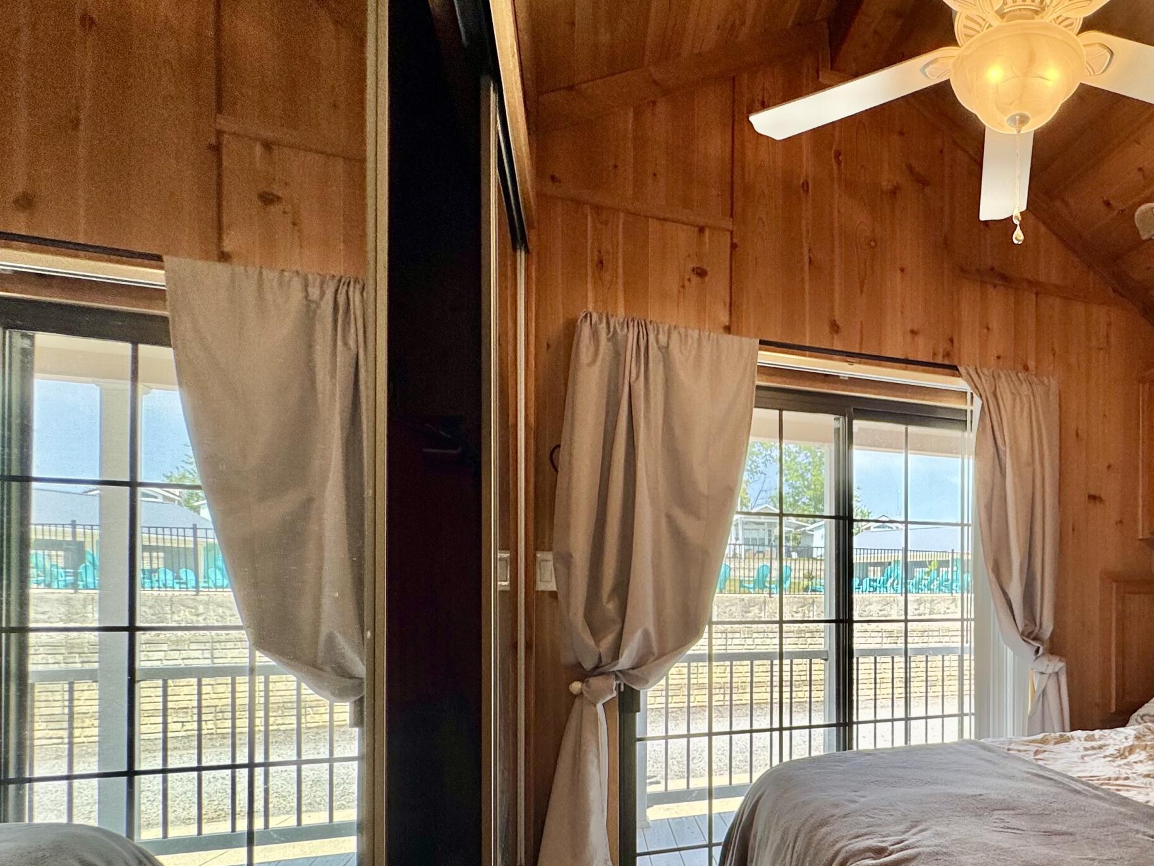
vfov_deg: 57.2
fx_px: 767
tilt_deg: -0.8
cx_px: 923
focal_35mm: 23
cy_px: 600
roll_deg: -0.6
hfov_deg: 67.1
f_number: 2.2
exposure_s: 1/120
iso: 40
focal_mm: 2.22
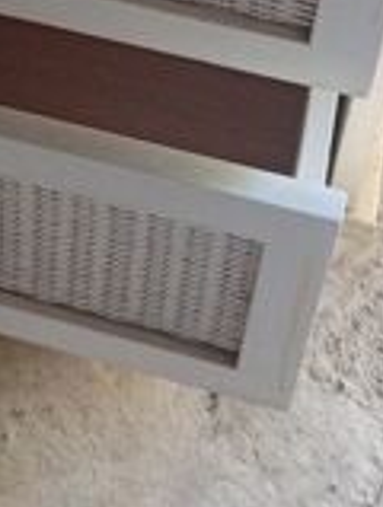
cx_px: -10
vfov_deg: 17.3
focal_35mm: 104
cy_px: -209
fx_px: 1528
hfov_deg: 14.0
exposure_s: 1/20
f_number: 1.8
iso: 644
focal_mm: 3.96
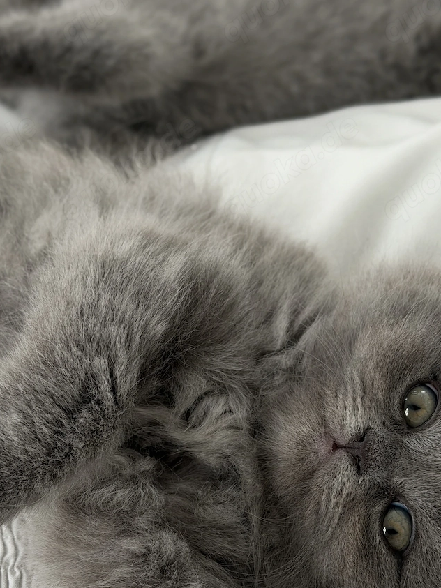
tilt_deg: -36.8
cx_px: 214
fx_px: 1291
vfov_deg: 25.6
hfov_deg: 19.4
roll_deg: -0.7
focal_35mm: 76
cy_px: 382
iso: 64
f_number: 1.78
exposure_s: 1/121
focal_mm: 6.76
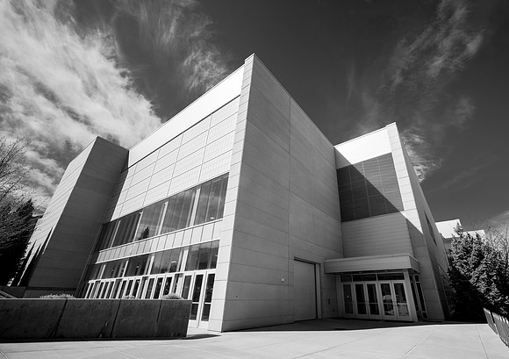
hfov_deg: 96.2
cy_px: 194
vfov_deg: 76.8
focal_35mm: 16
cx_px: 290
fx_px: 226
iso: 100
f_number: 10
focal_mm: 14
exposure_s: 1/250
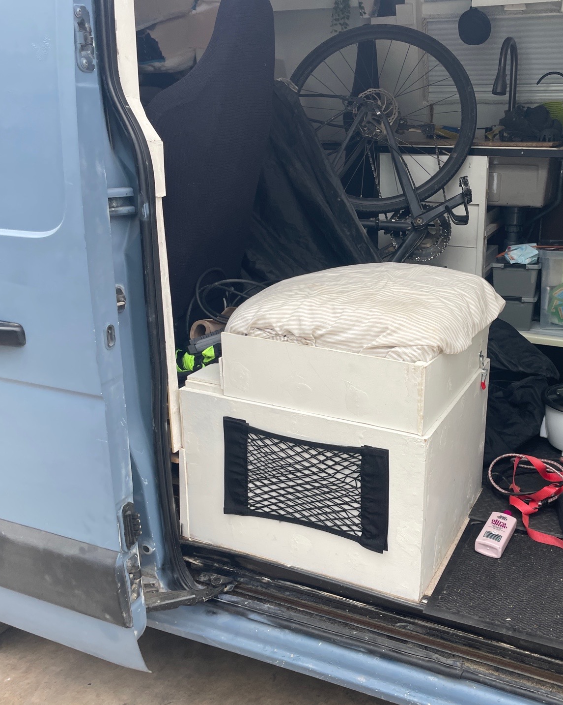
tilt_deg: -12.6
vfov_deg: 52.9
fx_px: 708
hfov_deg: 42.5
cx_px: 394
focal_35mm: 34
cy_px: 354
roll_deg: +1.7
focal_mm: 4.2
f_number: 1.6
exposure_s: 1/275
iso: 32
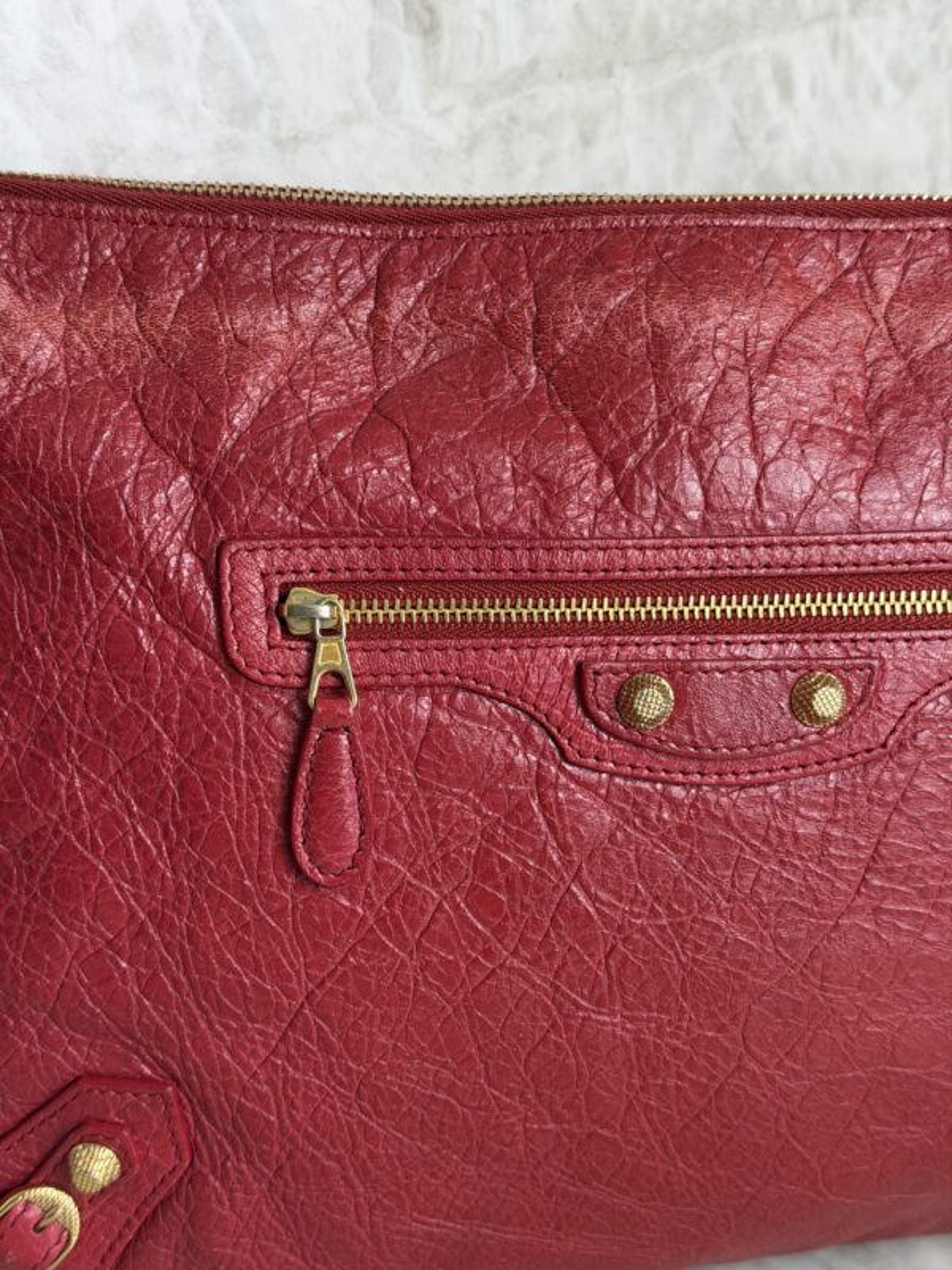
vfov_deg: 39.7
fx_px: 1760
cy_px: 635
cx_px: 476
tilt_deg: -16.5
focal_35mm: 48
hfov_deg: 30.3
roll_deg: +0.3
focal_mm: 6.76
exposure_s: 1/60
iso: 50
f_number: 1.78
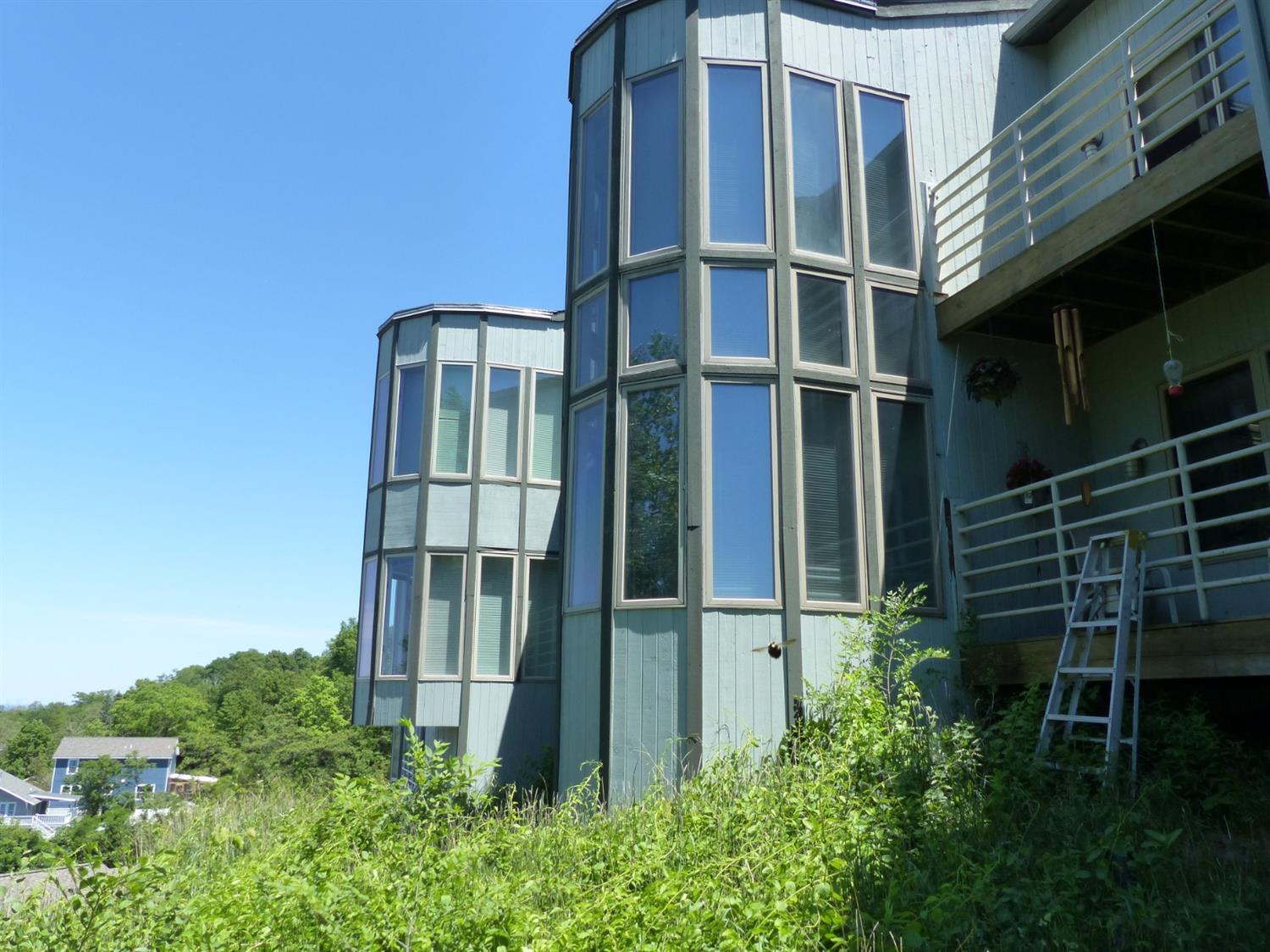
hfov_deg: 67.3
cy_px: 476
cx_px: 635
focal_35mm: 26
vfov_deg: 53.0
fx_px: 954
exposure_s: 1/500
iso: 160
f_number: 4
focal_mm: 4.5
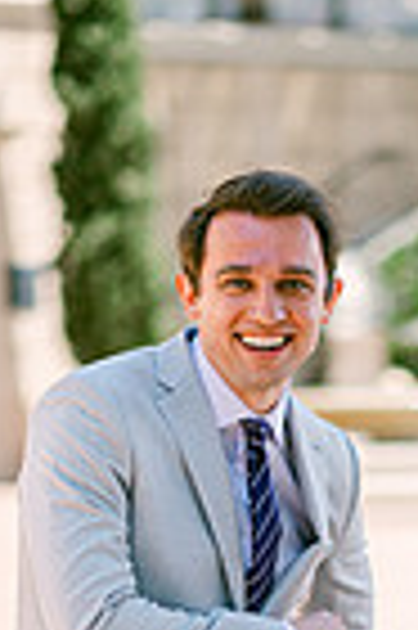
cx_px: 431
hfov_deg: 5.0
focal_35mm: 274
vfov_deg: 7.4
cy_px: 886
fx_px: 4784
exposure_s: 1/1600
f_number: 1.8
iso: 64
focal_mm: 85
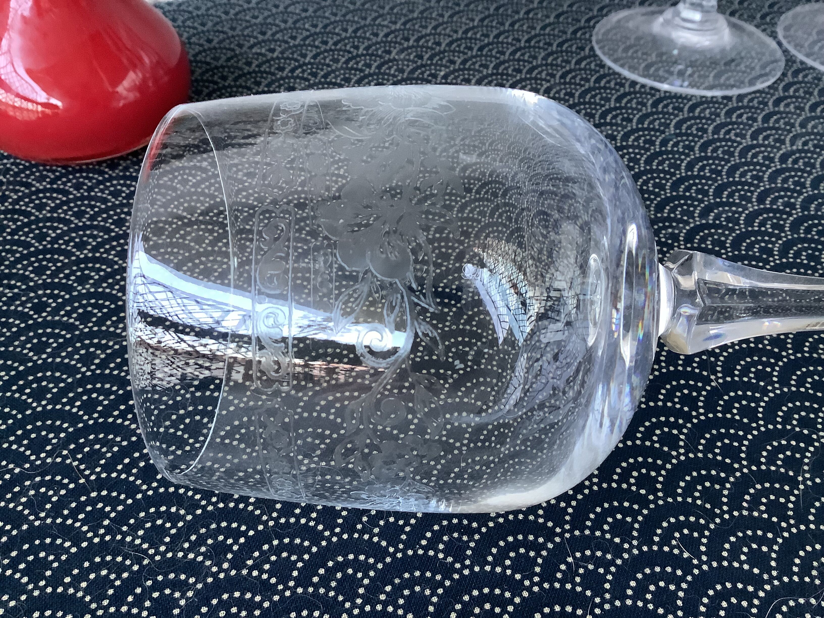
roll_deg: +0.5
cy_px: 309
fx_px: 738
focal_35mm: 31
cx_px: 412
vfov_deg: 45.4
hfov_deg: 58.4
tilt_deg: -42.2
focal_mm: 3.3
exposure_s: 1/33
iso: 320
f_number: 2.4
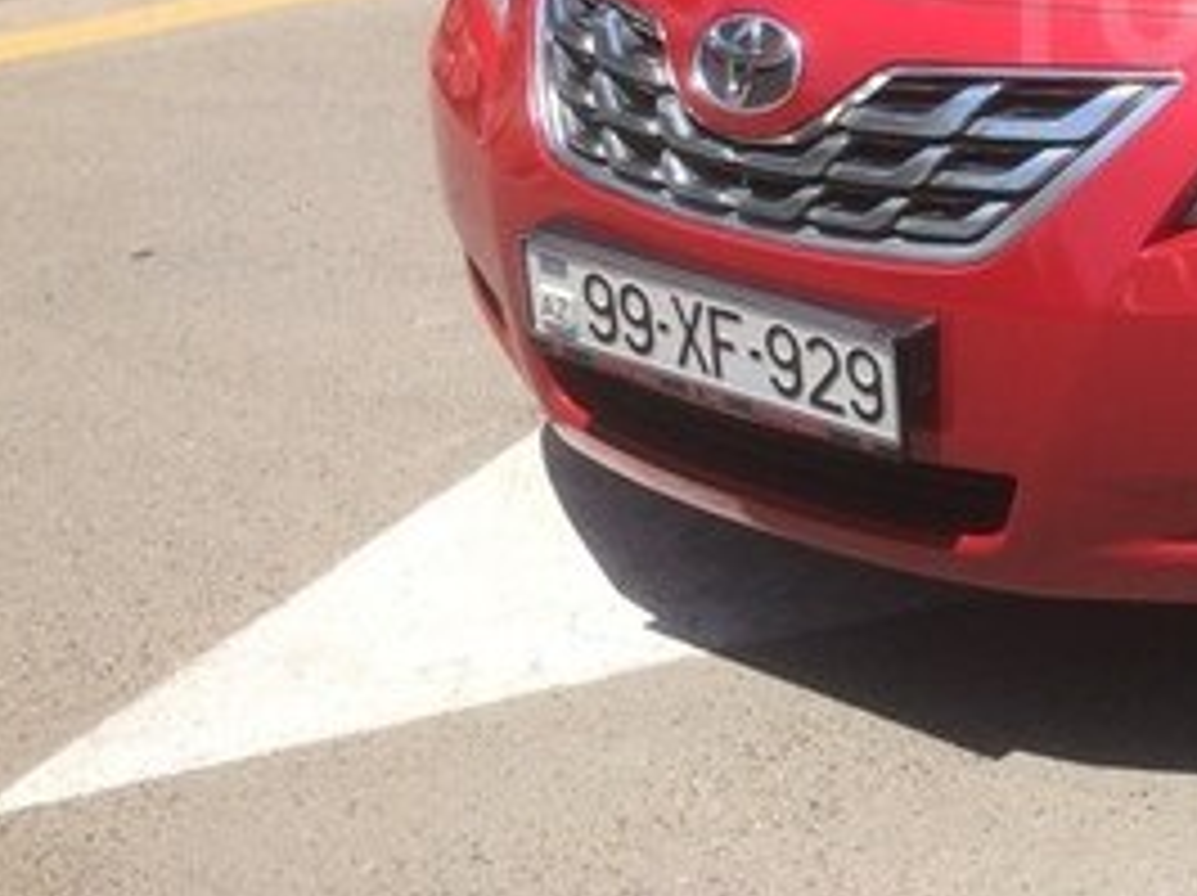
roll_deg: +0.7
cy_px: -2
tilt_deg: -15.7
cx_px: 1444
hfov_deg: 24.5
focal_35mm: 72
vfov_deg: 19.8
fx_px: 2487
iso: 32
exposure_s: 1/1642
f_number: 2.2
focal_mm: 4.15
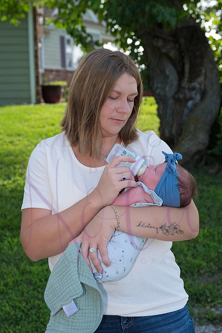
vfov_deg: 35.7
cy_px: 166
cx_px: 111
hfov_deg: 24.2
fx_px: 519
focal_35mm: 56
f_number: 5.6
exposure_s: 1/320
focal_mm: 56
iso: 400
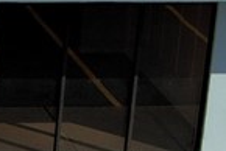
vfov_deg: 6.3
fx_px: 1364
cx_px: -296
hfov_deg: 8.7
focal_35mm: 217
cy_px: -9
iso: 102
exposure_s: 1/2674
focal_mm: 10.57
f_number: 2.8
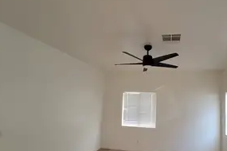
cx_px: 149
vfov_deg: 63.6
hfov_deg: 84.3
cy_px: 95
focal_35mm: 19
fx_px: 120
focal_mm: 2.2
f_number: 2.2
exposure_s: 1/40
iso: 320
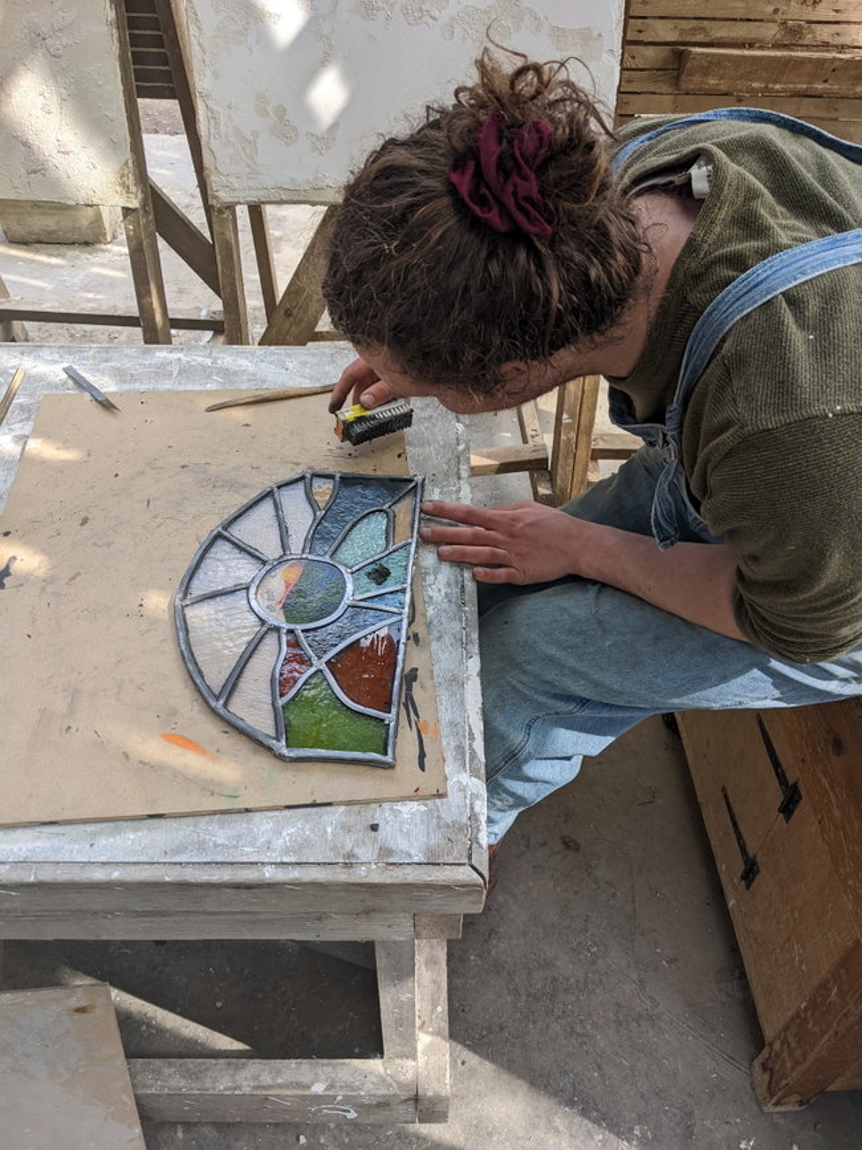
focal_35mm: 27
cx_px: 431
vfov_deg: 65.3
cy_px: 575
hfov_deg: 51.3
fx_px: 897
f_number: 1.73
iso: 55
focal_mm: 4.38
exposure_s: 1/230
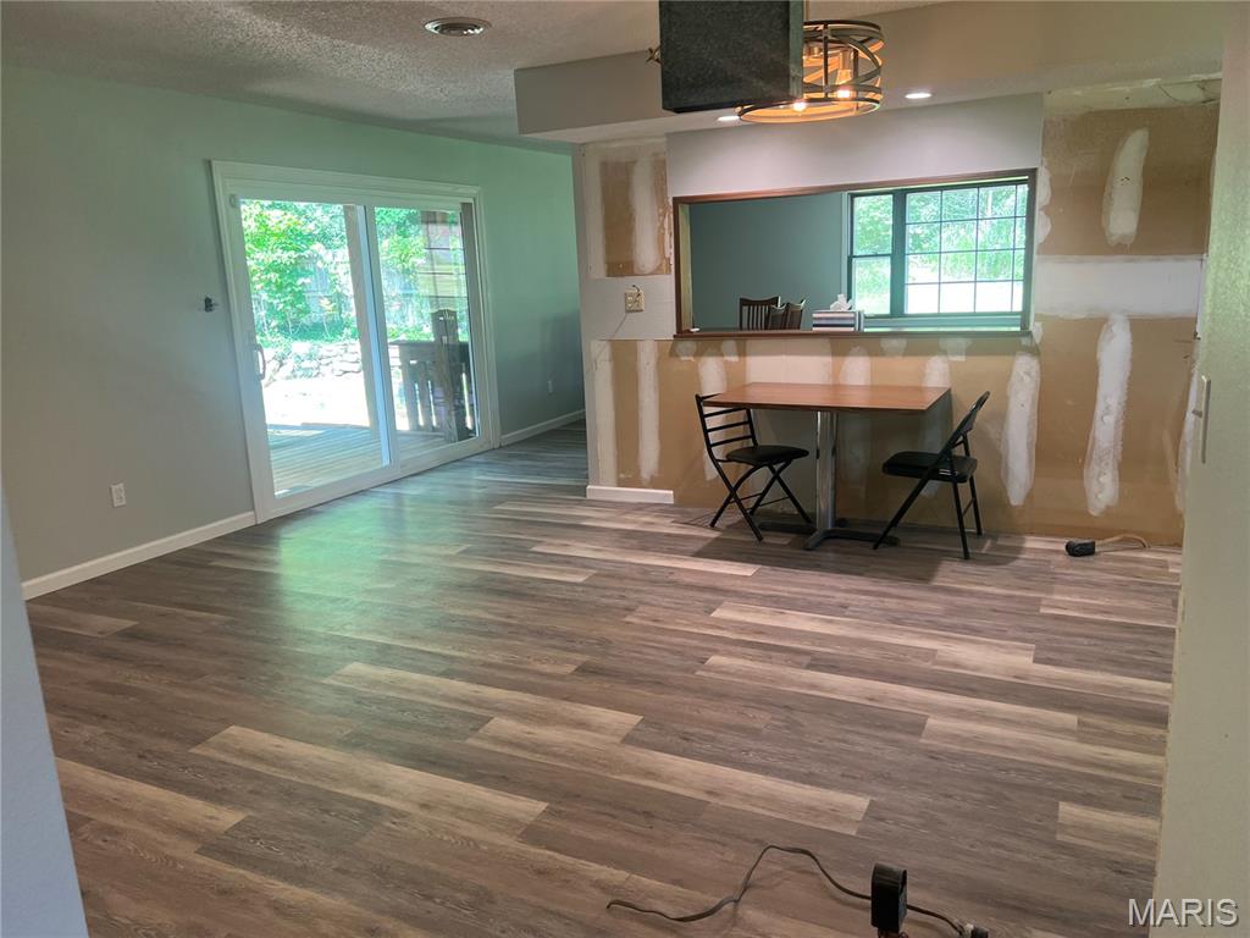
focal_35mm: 26
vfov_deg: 53.1
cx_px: 625
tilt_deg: -13.2
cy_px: 469
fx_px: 939
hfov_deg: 67.3
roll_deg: +2.2
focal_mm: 5.7
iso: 125
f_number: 1.5
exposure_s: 1/120
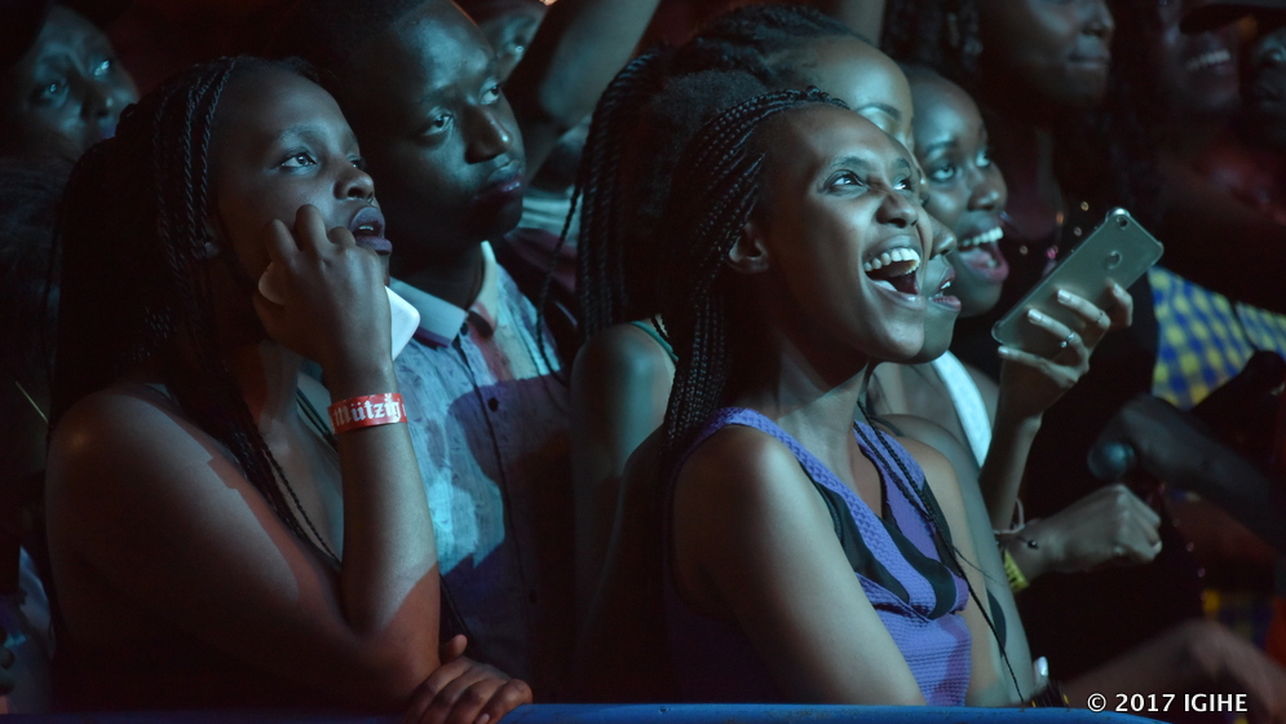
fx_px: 10777
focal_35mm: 316
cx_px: 641
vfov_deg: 3.8
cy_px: 310
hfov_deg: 6.8
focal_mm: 300
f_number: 5.6
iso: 2500
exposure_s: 1/160
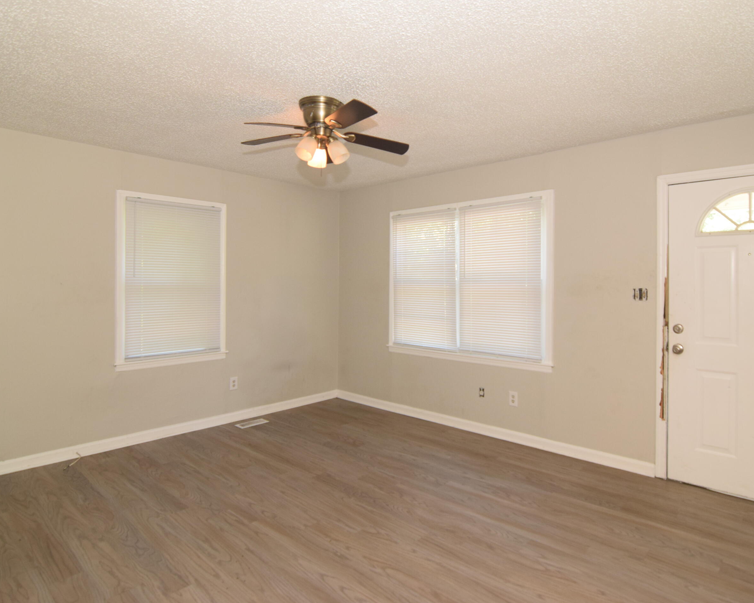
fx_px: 437
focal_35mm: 20
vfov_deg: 69.2
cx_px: 407
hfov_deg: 81.4
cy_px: 286
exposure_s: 1/80
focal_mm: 11
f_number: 4.5
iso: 800
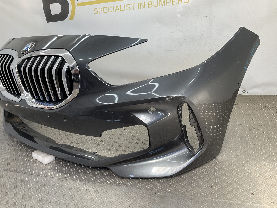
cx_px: 138
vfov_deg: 48.2
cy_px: 104
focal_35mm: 29
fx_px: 232
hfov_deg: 61.7
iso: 16
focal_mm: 3
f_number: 1.8
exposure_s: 1/120
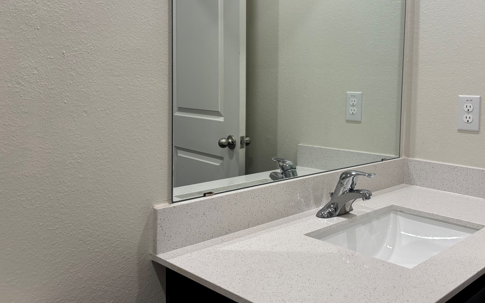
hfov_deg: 53.5
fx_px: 476
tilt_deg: -4.5
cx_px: 296
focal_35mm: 36
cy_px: 111
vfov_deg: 35.1
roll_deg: -1.3
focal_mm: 5.96
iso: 100
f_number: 1.6
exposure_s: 1/120
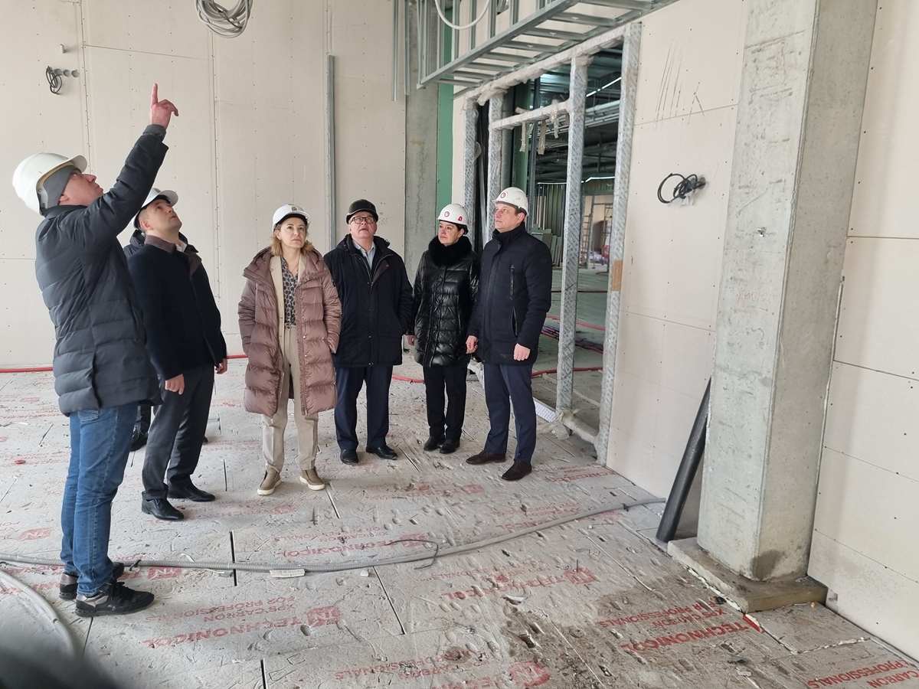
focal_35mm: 26
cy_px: 344
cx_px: 460
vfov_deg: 53.1
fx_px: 690
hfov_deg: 67.3
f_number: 1.8
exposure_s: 1/100
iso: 100
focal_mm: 5.4
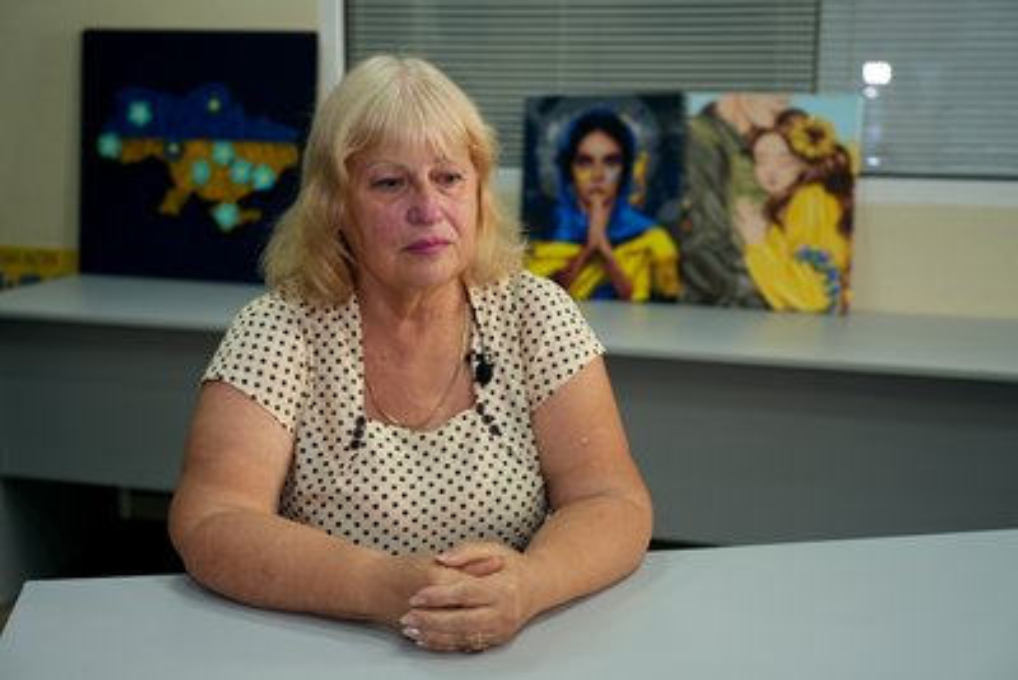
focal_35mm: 42
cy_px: 340
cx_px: 509
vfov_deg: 31.9
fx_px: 1188
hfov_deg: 46.4
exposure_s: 1/50
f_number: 2.8
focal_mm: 42
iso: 250
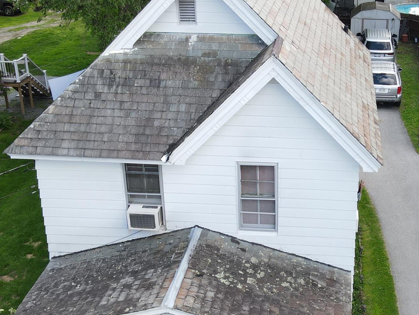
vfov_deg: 26.5
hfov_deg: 34.6
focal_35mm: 55
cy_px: 195
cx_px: 279
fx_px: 666
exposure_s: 1/160
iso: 110
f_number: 2.8
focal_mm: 4.5
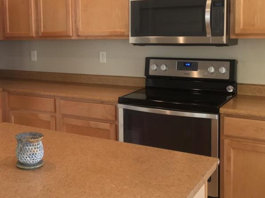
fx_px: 383
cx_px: 57
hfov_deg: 37.0
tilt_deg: -4.9
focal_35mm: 50
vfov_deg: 28.8
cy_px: 58
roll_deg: +2.6
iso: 100
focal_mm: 4.15
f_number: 2.2
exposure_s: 1/30
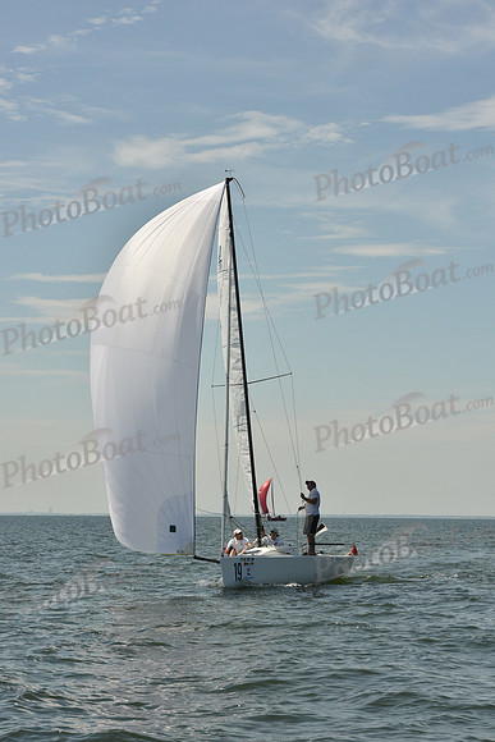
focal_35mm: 98
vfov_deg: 20.8
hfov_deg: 14.0
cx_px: 248
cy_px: 371
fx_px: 2020
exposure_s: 1/1000
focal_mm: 98
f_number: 13
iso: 320
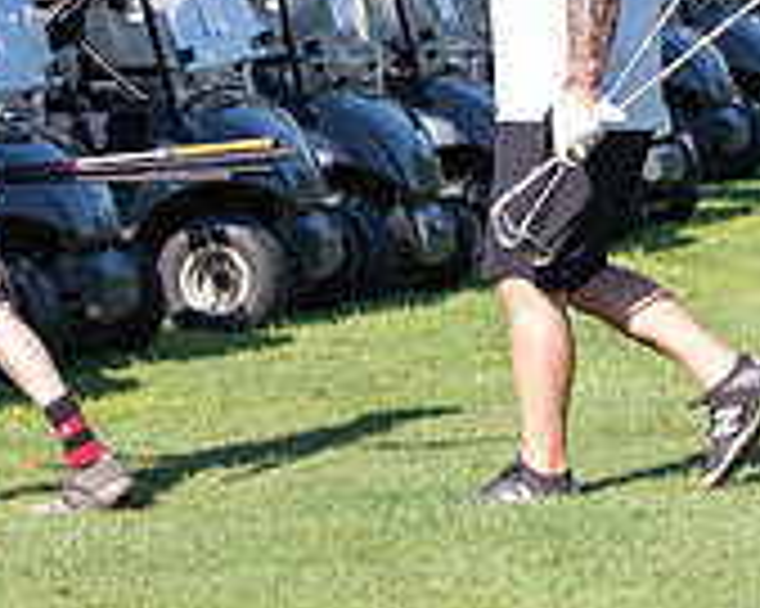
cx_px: -54
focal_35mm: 264
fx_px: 5935
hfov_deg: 7.3
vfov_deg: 5.8
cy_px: 43
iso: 100
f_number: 3.5
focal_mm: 82
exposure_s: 1/400
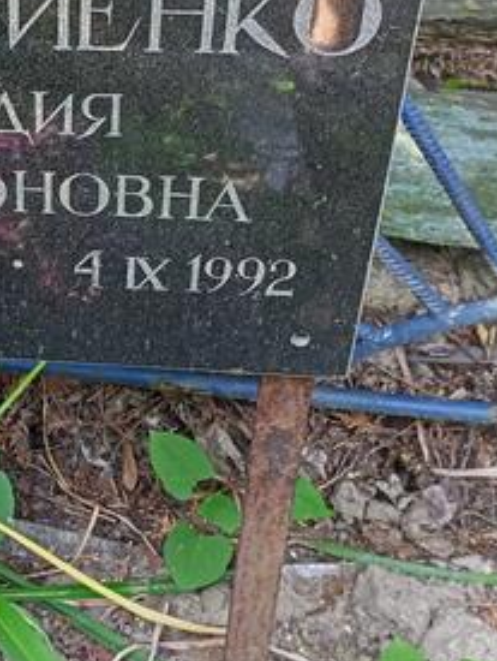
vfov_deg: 31.3
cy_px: 200
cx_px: -10
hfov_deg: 23.0
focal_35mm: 61
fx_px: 1165
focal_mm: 4.05
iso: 218
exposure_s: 1/33.3
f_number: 1.8
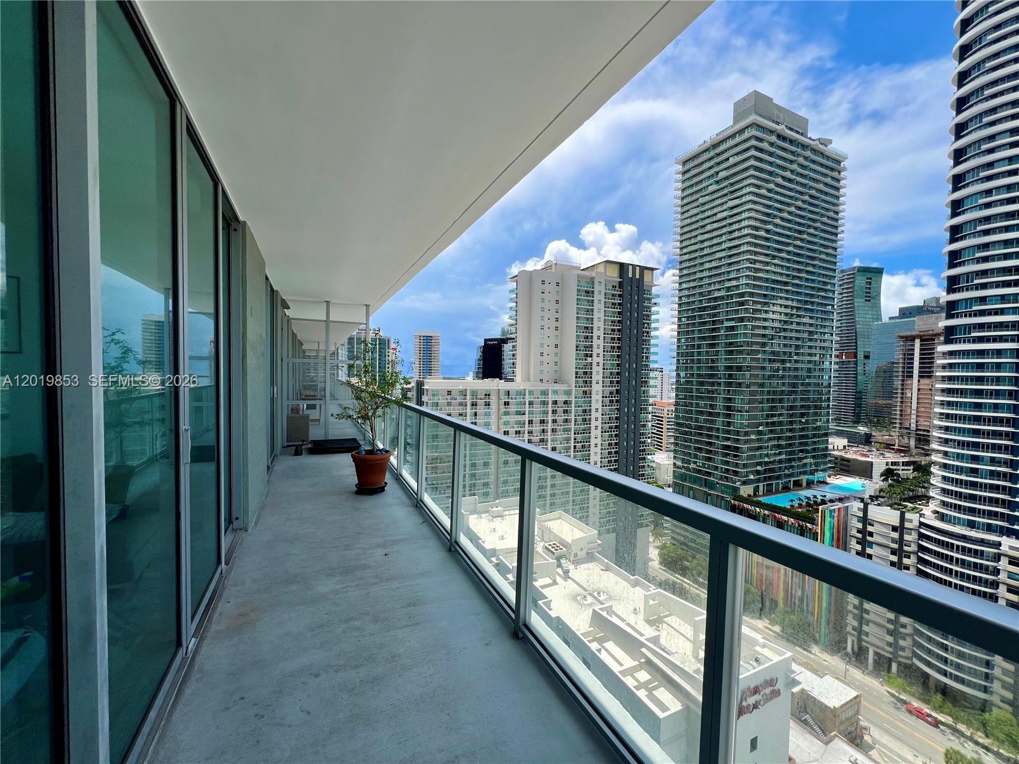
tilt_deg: -1.6
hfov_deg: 106.2
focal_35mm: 13
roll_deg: -0.9
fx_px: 383
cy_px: 382
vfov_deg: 89.9
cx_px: 510
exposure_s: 1/1727
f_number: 1.8
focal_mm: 1.57
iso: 32
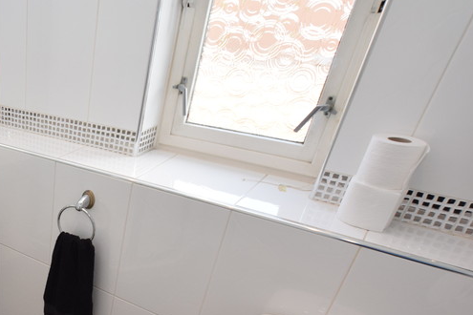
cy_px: 272
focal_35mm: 31
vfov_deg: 39.8
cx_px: -11
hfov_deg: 48.3
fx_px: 407
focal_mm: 10
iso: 640
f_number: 5.6
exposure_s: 1/125
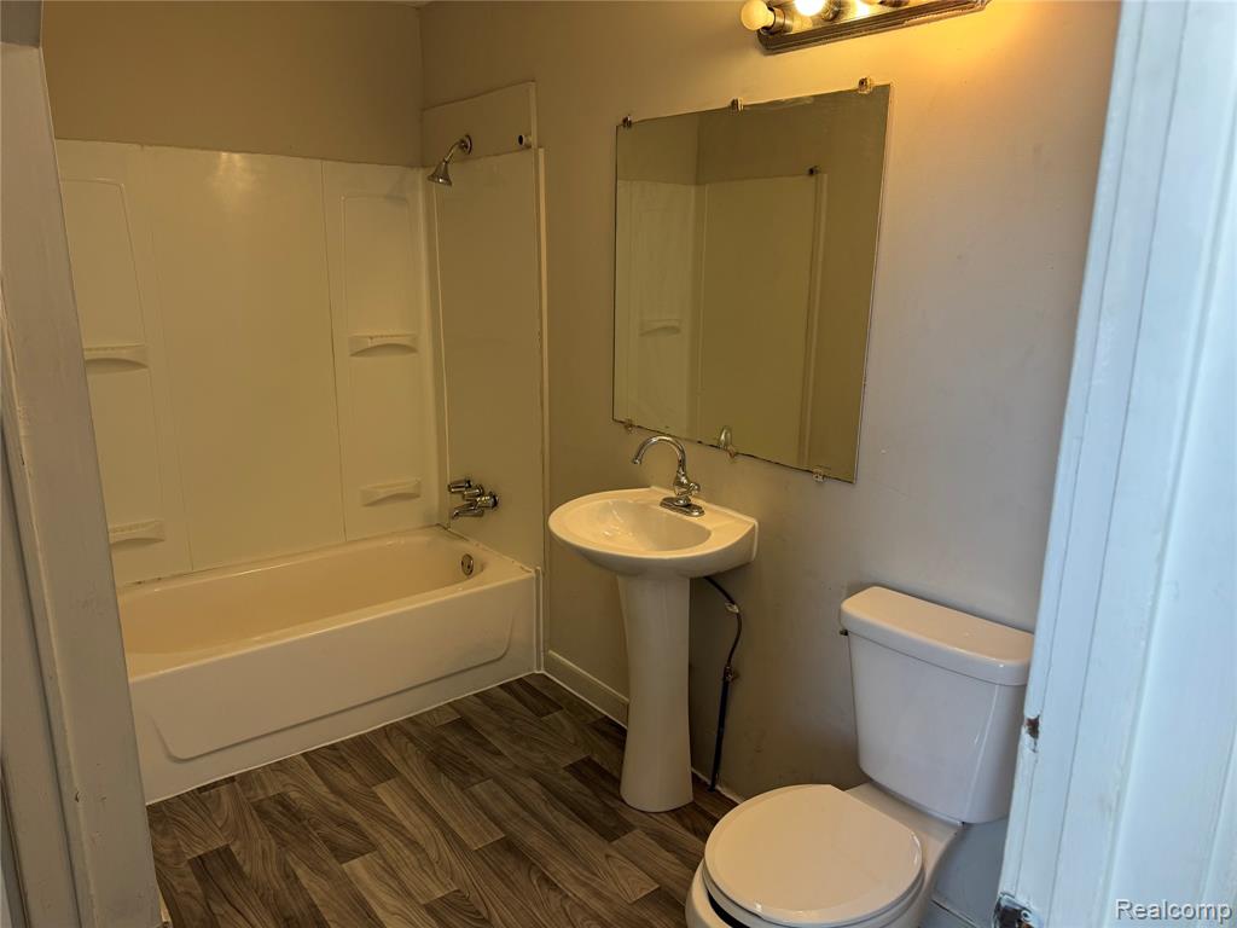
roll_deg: -0.5
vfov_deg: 56.8
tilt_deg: -15.0
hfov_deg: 71.6
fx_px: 858
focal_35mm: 24
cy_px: 464
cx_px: 618
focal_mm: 6.76
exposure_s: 1/60
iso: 100
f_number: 1.78
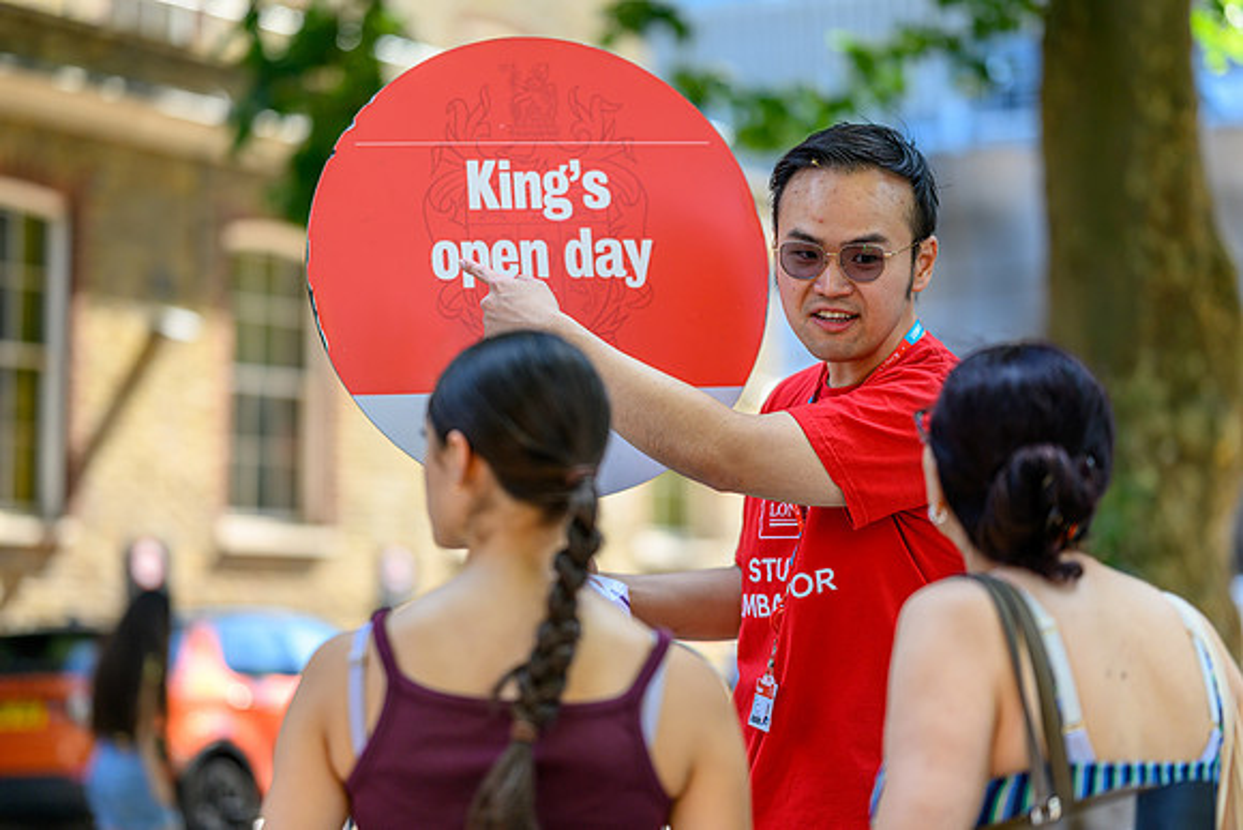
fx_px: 2938
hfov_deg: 23.9
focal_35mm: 85
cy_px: 415
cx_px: 622
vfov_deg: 16.1
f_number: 1.8
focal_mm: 85
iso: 500
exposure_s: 1/1250
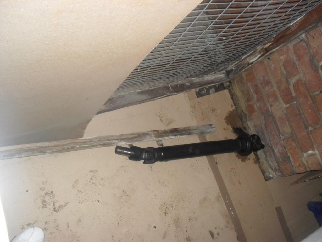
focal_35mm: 35
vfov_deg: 40.7
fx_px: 326
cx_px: 161
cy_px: 121
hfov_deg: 52.6
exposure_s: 1/45
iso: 200
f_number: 3.2
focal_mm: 6.3
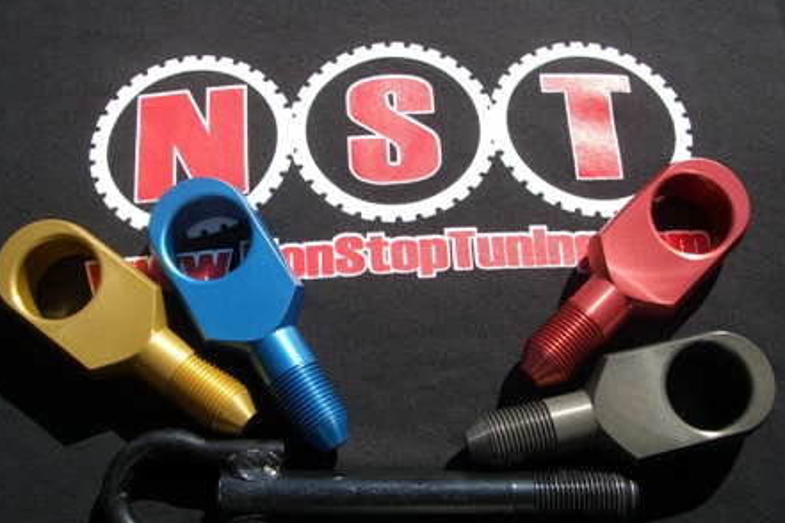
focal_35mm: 37
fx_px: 807
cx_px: 390
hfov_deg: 51.9
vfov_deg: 35.9
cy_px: 295
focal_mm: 5.8
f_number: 4.3
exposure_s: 1/500
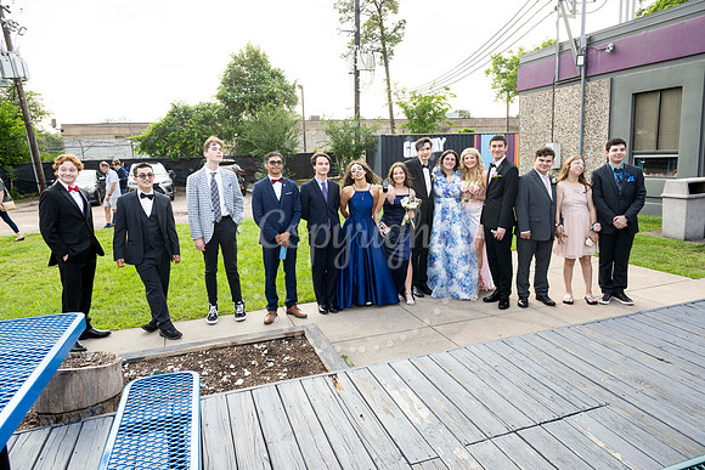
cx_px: 352
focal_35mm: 24
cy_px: 235
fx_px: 470
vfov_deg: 53.2
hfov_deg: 73.7
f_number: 7.1
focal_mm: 24
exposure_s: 1/200
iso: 500
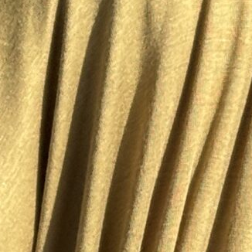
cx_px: 155
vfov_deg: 5.2
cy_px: 467
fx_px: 2743
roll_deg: -0.2
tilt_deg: -9.0
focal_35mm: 333
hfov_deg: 5.3
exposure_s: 1/2833
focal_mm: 6.76
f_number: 1.78
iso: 64
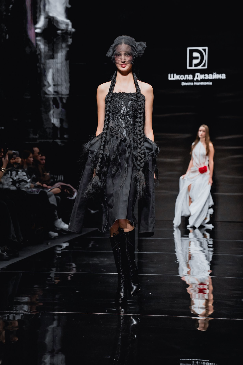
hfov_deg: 17.5
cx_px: 126
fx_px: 790
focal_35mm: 78
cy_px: 183
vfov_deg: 26.0
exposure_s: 1/250
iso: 3200
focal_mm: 75
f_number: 4
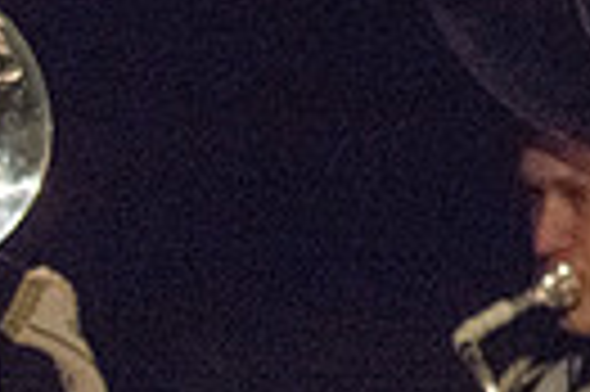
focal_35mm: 2660
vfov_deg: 0.5
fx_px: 43540
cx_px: -599
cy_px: 710
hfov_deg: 0.8
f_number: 5.6
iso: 4000
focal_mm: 600
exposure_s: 1/320
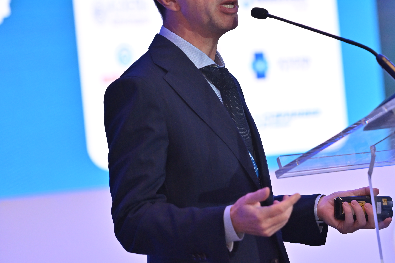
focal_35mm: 234
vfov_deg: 5.9
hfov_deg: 8.8
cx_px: 303
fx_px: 2567
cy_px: 71
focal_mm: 150
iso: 2000
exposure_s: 1/500
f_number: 3.2
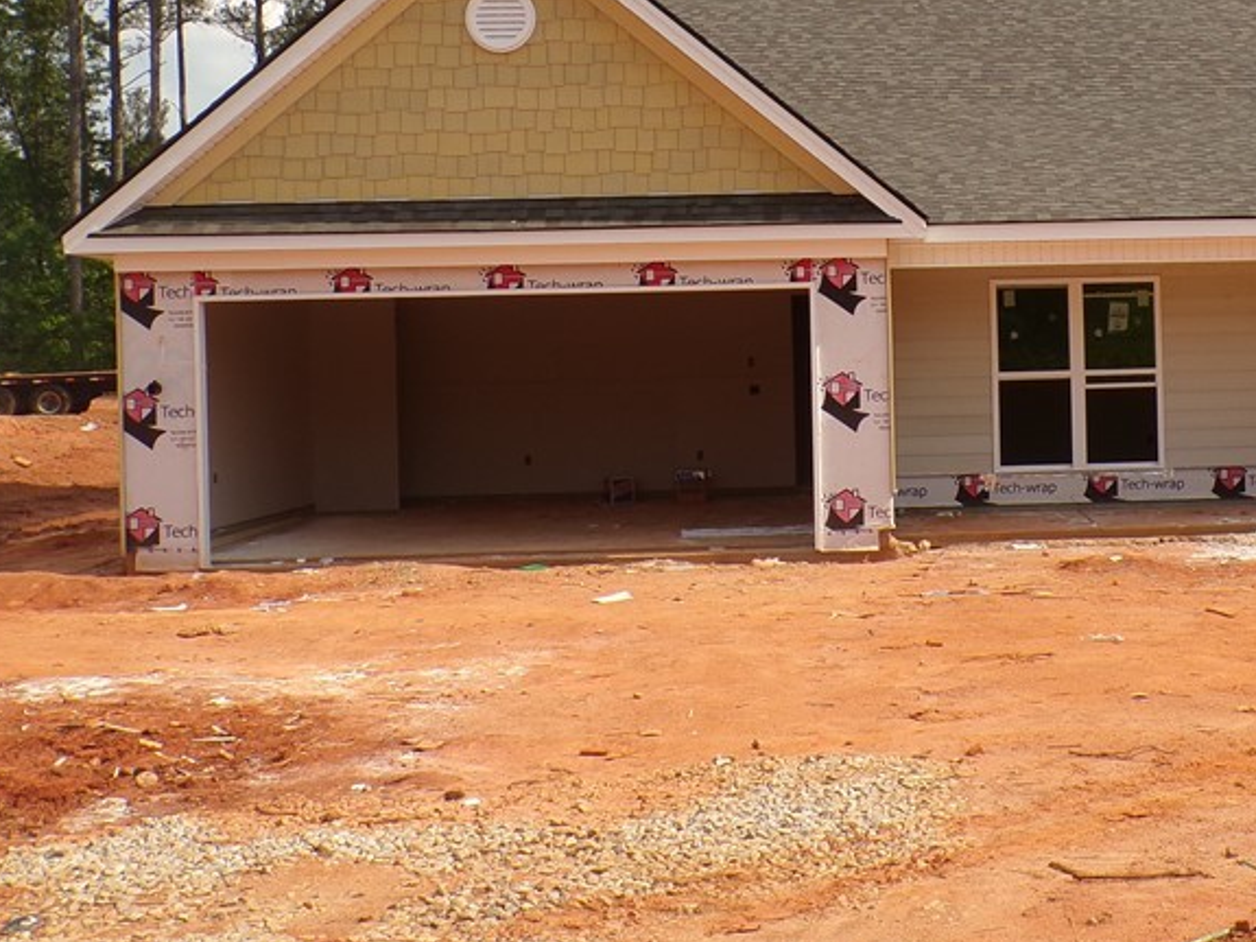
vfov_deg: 25.5
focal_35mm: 57
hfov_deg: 32.6
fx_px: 2068
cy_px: 308
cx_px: 1053
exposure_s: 1/640
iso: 100
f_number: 4.8
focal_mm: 5.8
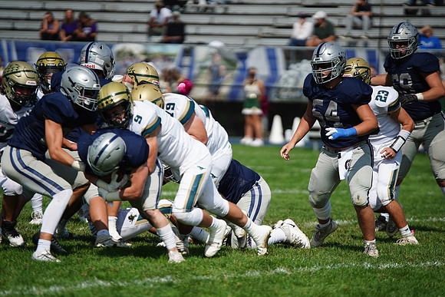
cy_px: 148
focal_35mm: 300
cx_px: 222
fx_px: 3709
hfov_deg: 6.9
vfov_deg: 4.6
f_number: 2.8
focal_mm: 300
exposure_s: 1/8000
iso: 400
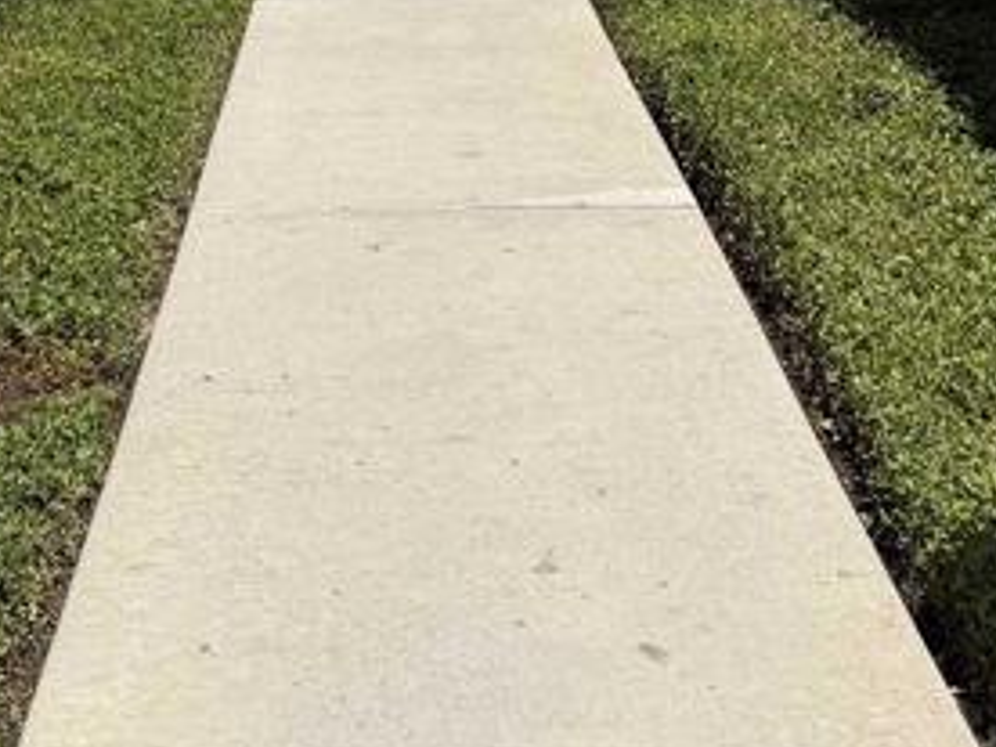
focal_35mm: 89
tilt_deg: -1.0
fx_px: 2561
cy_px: -325
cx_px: 408
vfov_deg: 15.5
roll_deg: -0.4
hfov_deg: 22.0
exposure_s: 1/6173
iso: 80
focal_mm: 6.76
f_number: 1.78
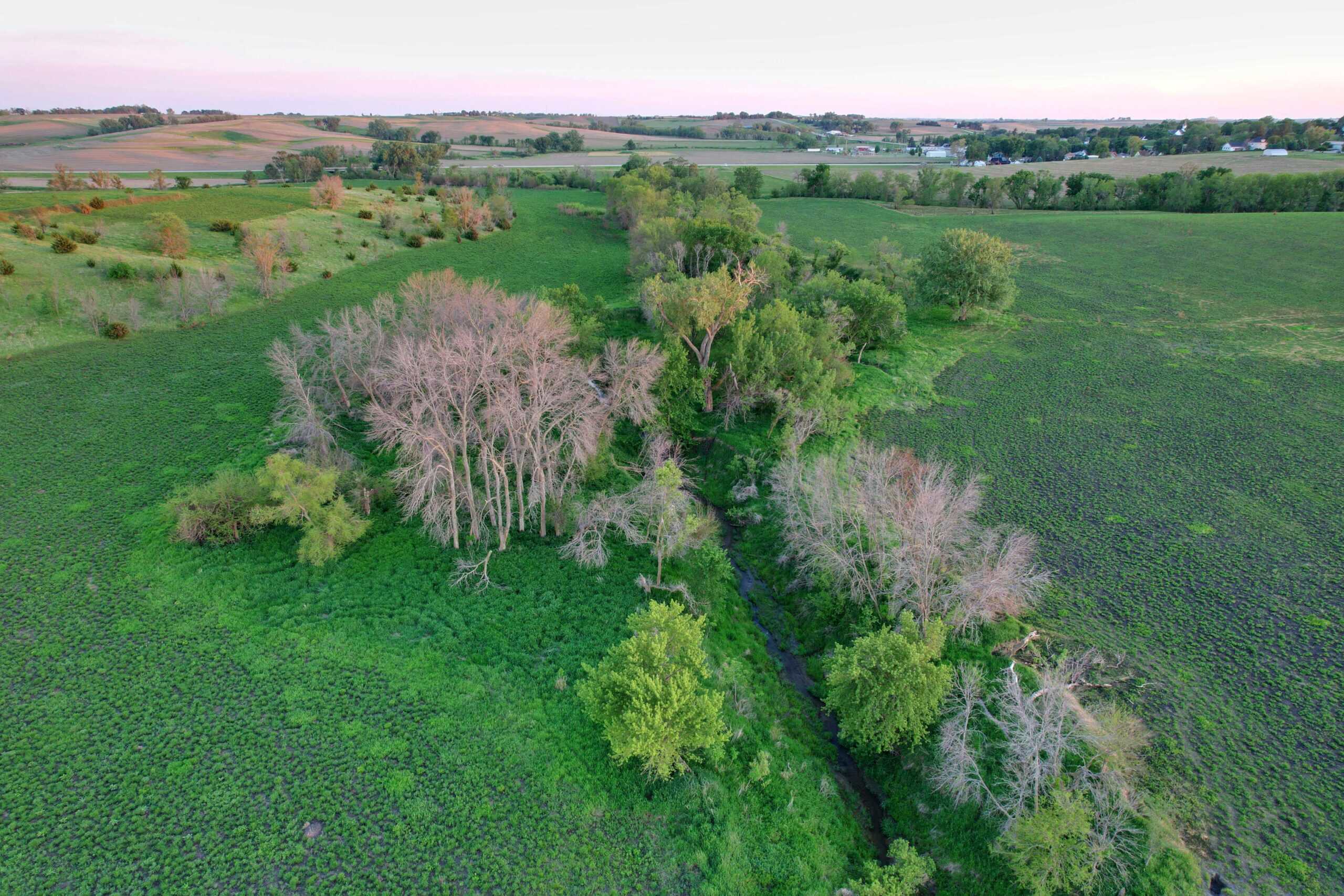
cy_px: 448
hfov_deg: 78.6
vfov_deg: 57.2
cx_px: 672
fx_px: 821
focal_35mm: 22
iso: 100
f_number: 2.8
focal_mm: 8.38
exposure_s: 1/50
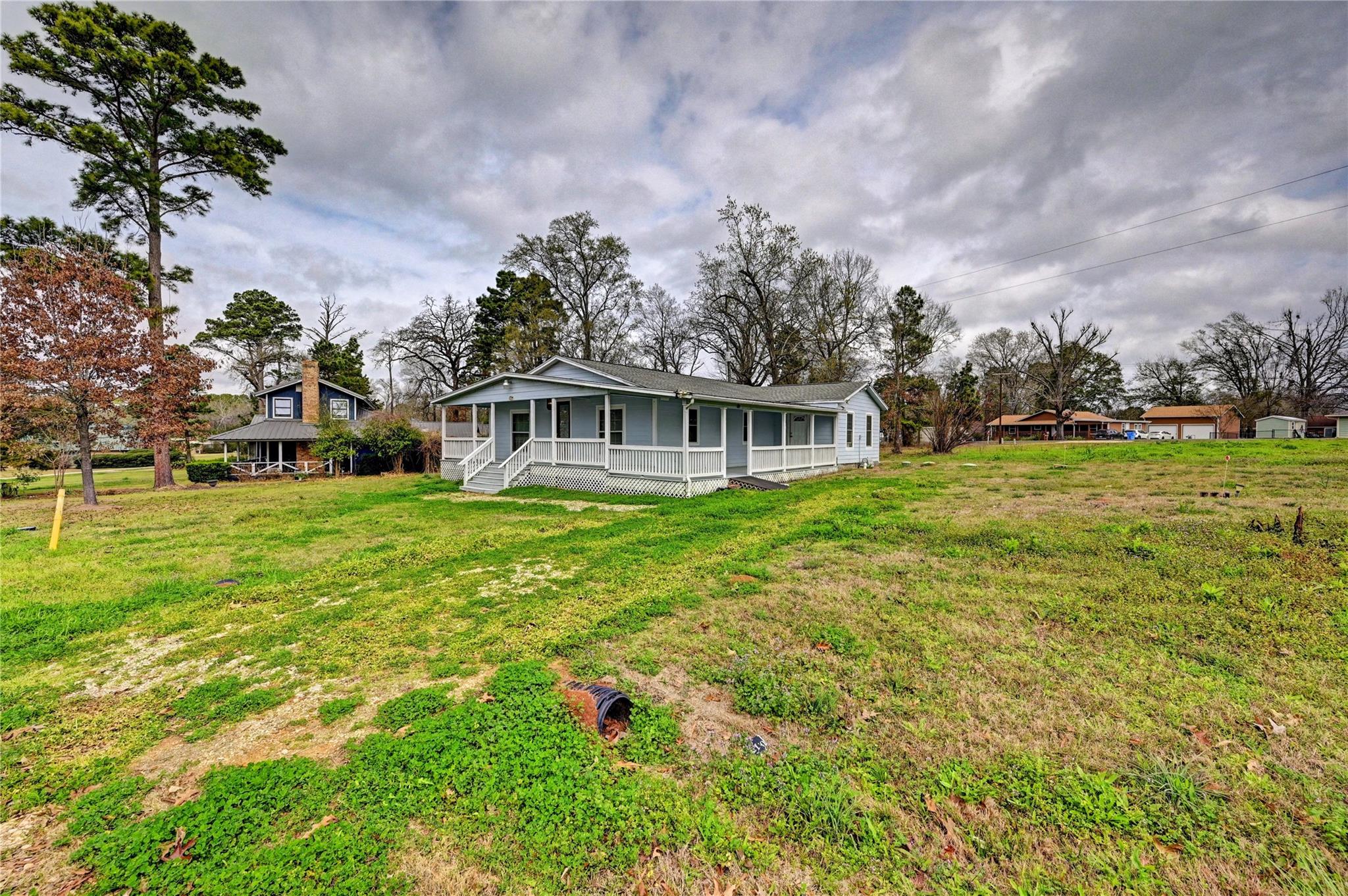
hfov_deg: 100.4
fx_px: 561
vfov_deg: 77.2
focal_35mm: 15
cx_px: 674
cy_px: 448
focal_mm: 15
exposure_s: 1/640
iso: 400
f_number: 8
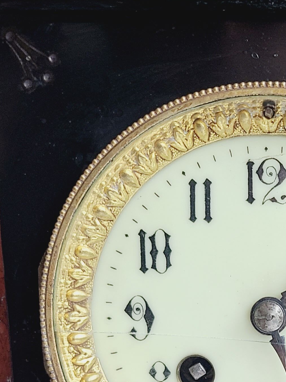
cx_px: 315
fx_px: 859
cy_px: 424
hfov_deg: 18.2
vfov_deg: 23.4
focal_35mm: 78
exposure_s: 1/120
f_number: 1.8
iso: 80
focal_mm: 5.4
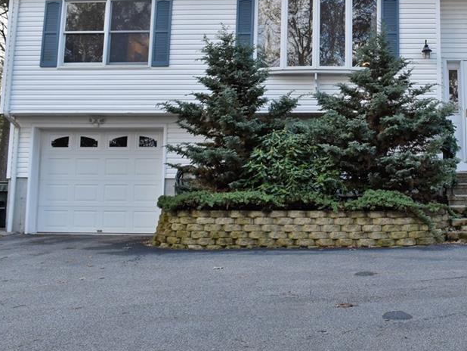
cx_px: 370
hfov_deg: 42.0
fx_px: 580
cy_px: 113
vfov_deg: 33.3
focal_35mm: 43
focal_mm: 18
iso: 400
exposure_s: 1/160
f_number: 6.3
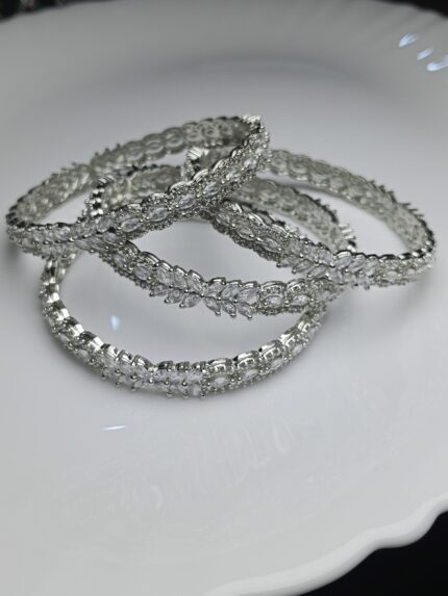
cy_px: 298
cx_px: 224
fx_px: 621
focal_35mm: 36
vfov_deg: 51.3
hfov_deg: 39.7
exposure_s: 1/429
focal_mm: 3.98
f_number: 1.8
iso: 50
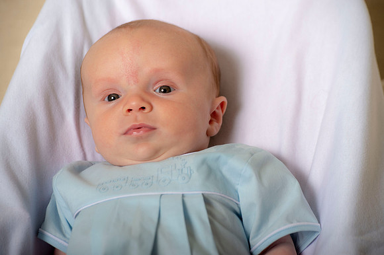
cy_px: 128
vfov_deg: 6.9
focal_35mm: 200
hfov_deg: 10.3
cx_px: 192
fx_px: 2132
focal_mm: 200
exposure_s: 1/200
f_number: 5.6
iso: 250
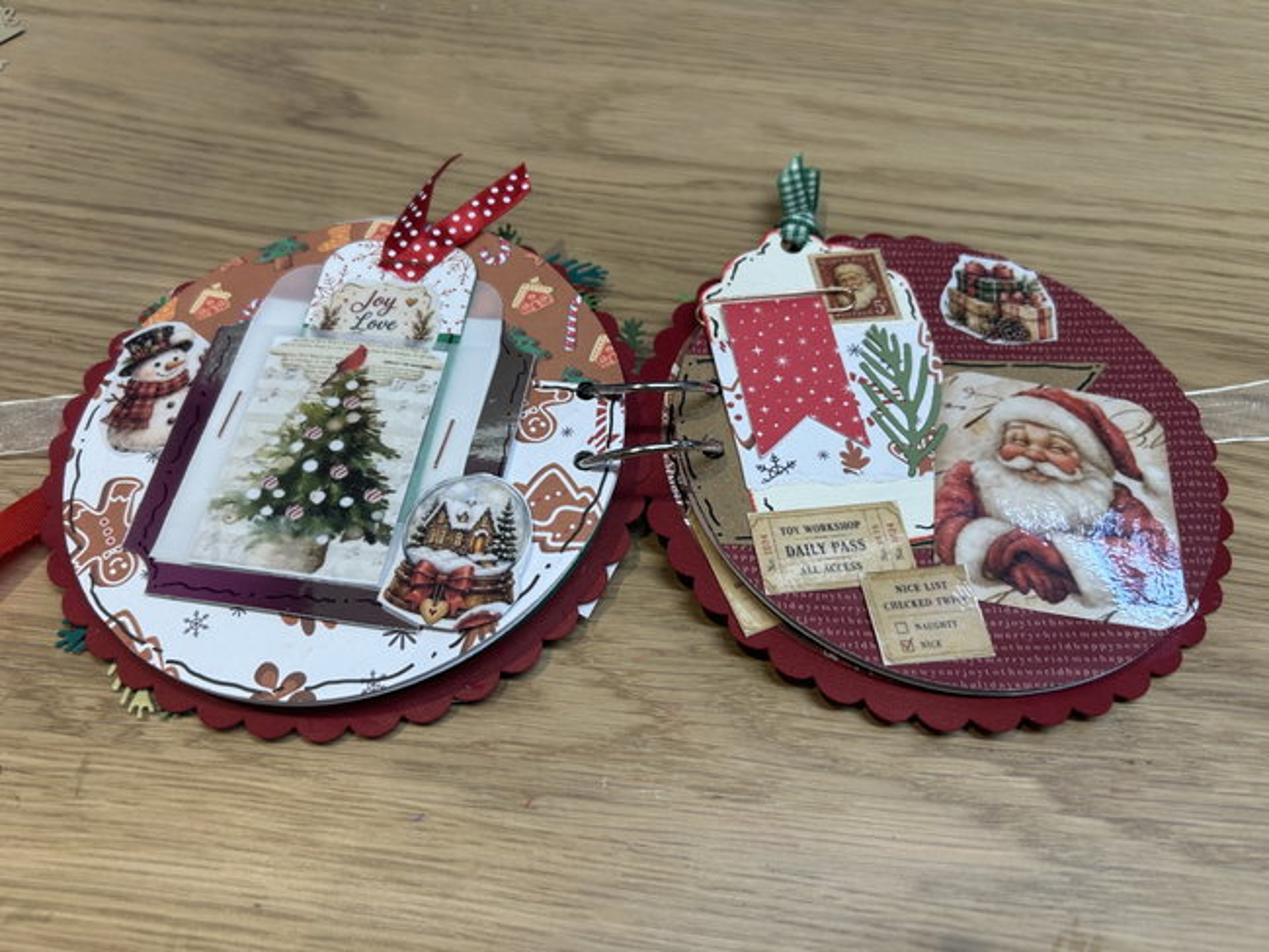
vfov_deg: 53.1
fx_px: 953
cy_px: 476
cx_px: 634
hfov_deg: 67.3
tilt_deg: -55.5
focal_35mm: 26
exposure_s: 1/100
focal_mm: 5.7
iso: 50
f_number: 1.5
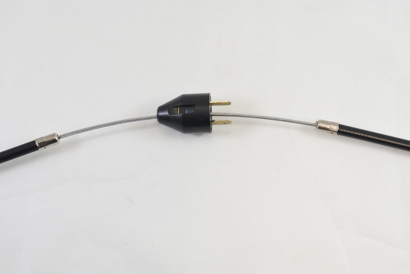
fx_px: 490
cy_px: 137
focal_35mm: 43
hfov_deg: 45.4
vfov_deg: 31.2
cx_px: 205
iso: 400
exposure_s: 1/125
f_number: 4.5
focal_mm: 16.1
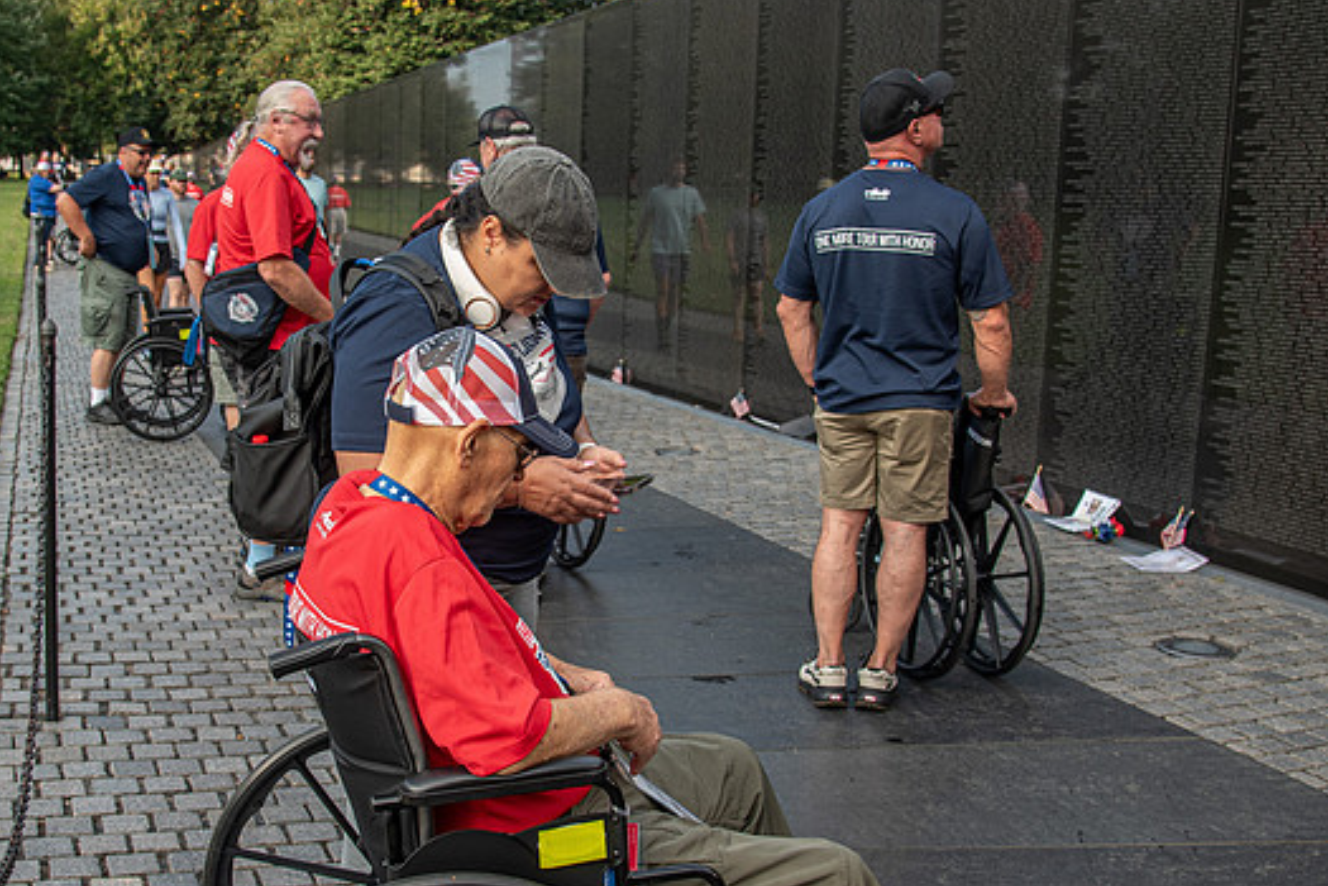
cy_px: 470
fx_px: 1475
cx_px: 472
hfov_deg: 47.9
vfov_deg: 33.4
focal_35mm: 40
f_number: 5
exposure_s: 1/160
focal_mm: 24
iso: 100
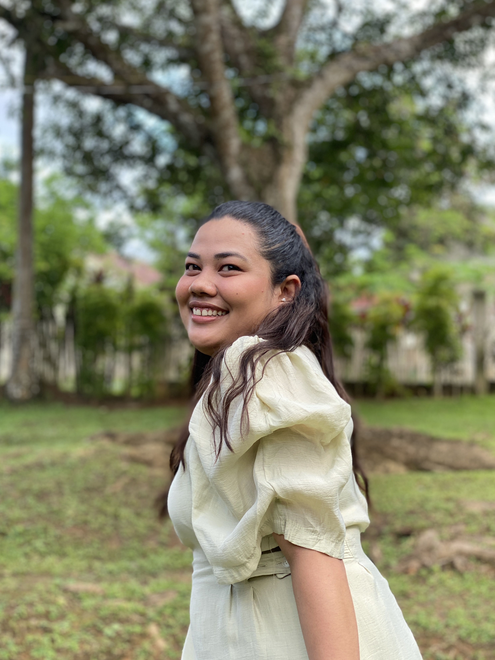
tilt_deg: +6.6
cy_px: 324
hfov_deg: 27.5
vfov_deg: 36.2
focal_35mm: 53
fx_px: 1011
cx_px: 249
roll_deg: -2.1
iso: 40
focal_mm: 6
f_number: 2
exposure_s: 1/122
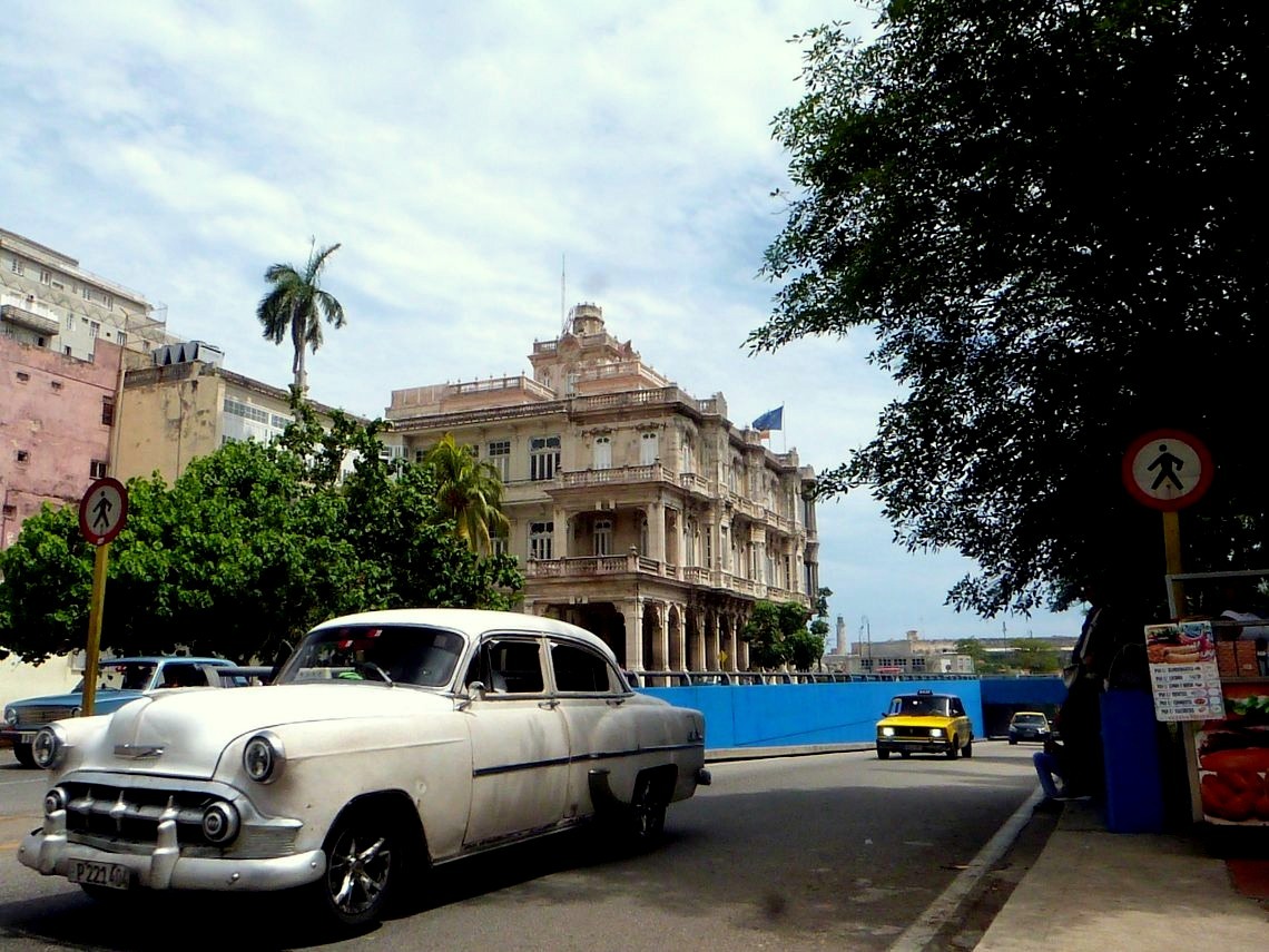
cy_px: 476
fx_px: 1063
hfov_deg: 61.7
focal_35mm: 29
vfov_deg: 48.2
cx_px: 634
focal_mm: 5.1
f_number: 8
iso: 500
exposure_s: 1/1000
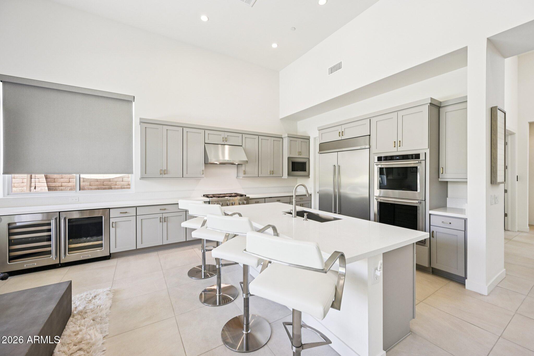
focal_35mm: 14
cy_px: 178
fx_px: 208
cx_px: 267
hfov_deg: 104.3
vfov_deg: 81.2
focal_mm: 14
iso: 640
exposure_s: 1/60
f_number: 8
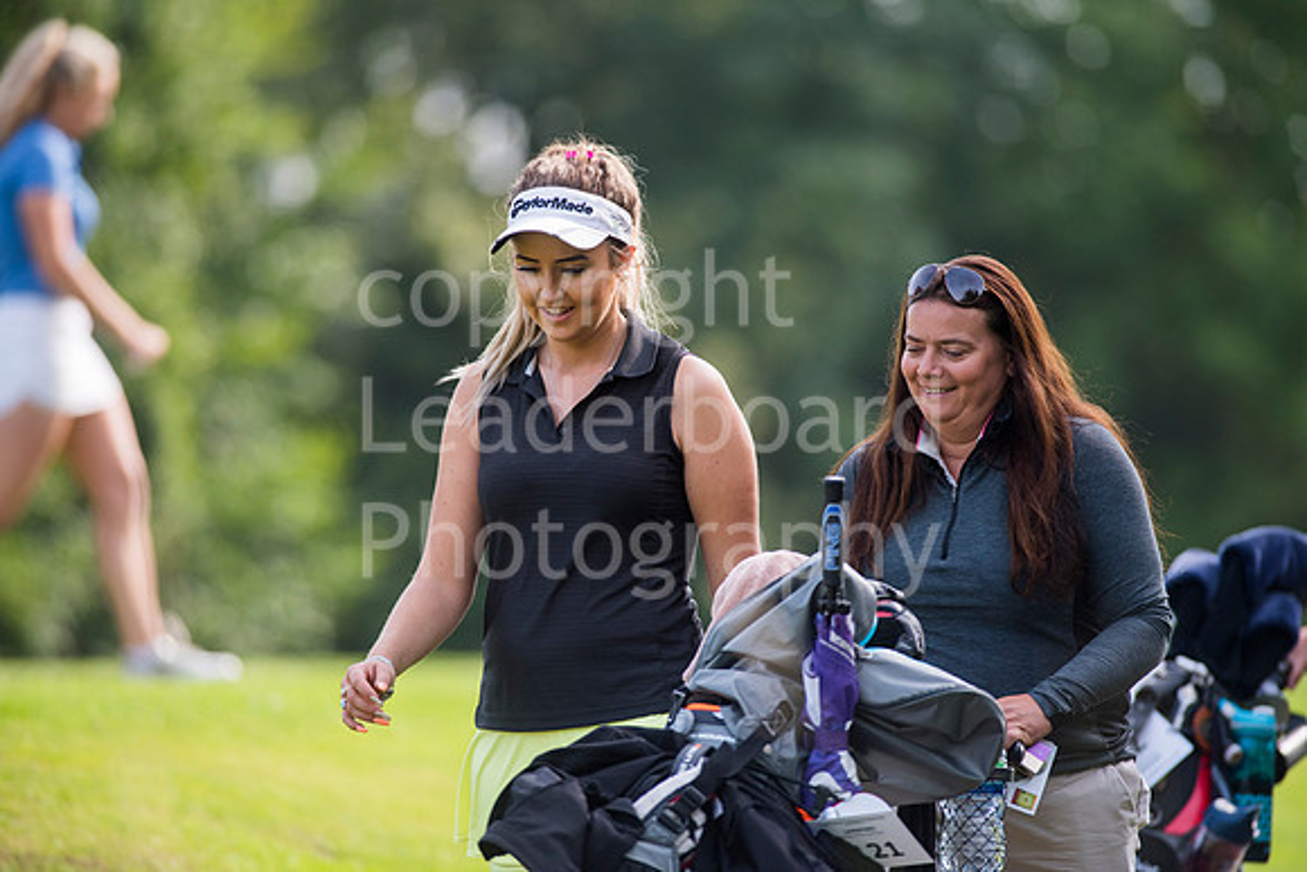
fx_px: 10894
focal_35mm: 300
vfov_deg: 4.6
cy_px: 436
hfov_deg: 6.9
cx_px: 654
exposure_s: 1/3200
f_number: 4
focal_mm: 300
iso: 500
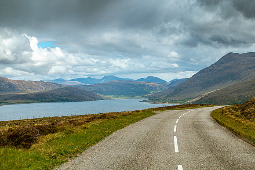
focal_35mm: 68
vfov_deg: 20.0
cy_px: 85
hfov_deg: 29.6
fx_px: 482
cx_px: 128
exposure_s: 1/320
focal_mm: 25
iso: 125
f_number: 7.1
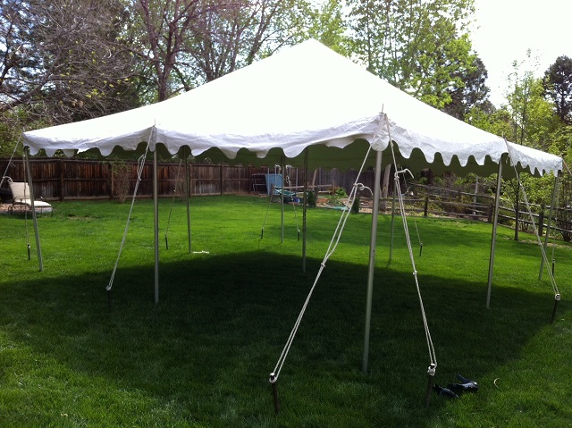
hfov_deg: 52.7
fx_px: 578
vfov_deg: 40.6
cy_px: 214
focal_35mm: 35
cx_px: 286
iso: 80
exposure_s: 1/420
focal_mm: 3.85
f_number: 2.8
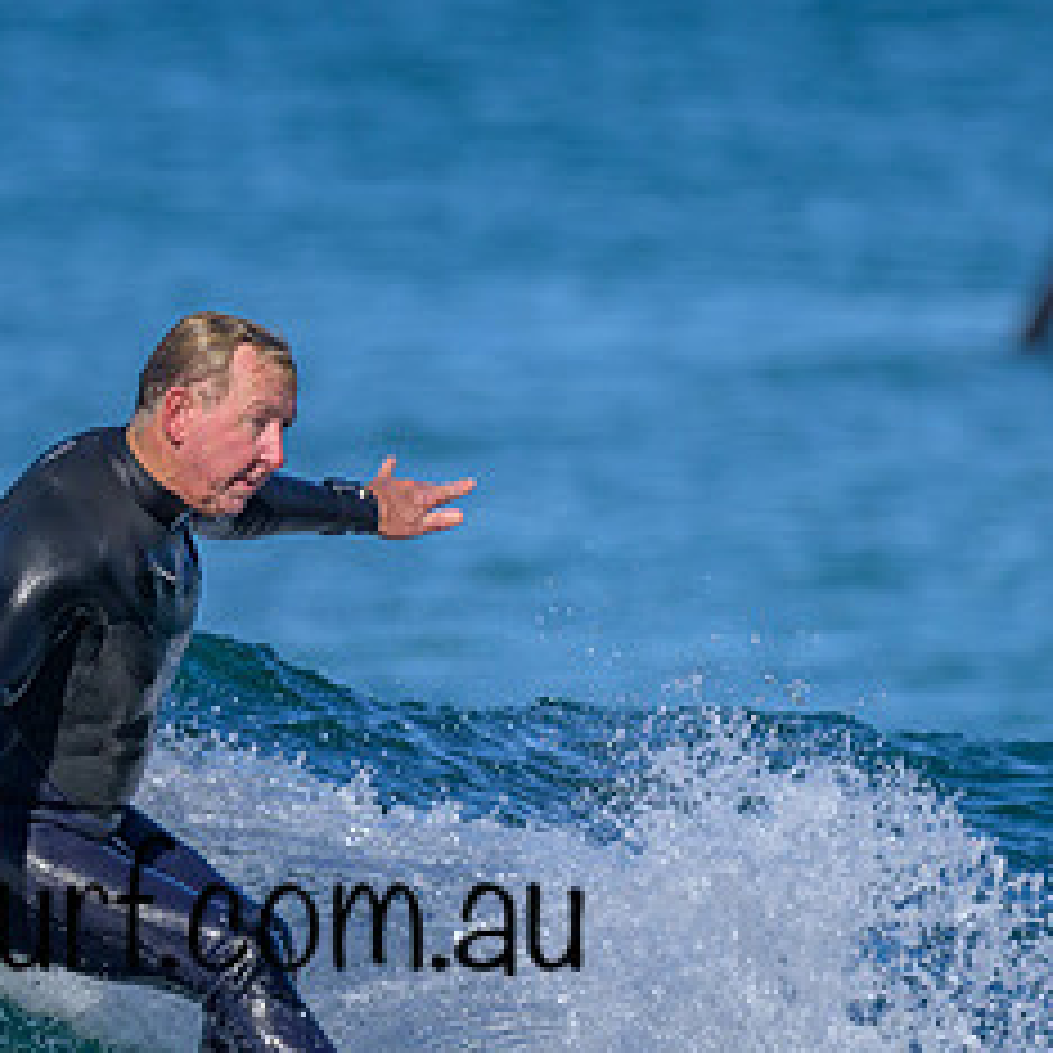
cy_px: 778
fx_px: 79156
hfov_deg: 0.8
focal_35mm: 2300
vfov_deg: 0.8
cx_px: 90
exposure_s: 1/2000
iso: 280
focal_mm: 800
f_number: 6.3
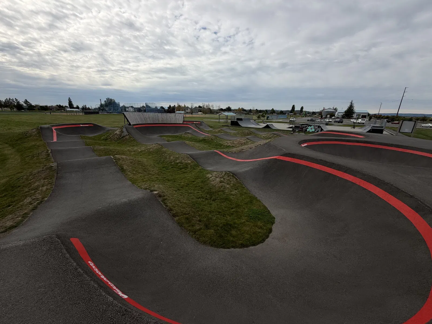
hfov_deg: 102.1
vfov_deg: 85.7
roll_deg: -1.0
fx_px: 175
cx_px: 216
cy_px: 162
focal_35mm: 14
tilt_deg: -16.3
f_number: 2.2
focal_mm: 2.22
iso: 20
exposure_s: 1/1431
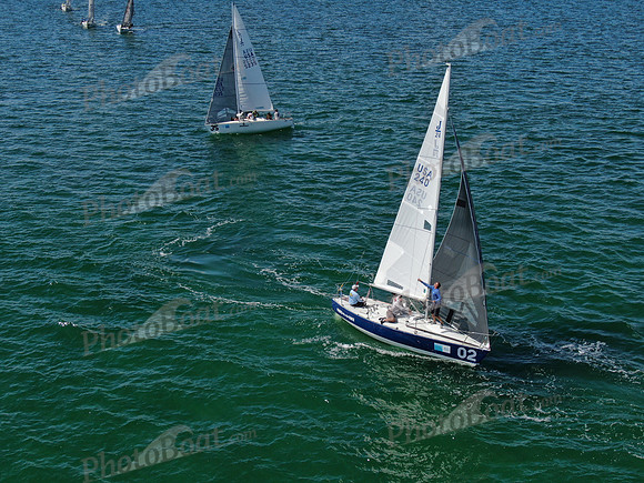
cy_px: 242
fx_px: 893
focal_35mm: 48
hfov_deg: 39.7
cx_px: 322
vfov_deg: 30.3
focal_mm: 8.6
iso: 100
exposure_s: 1/1000
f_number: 3.8
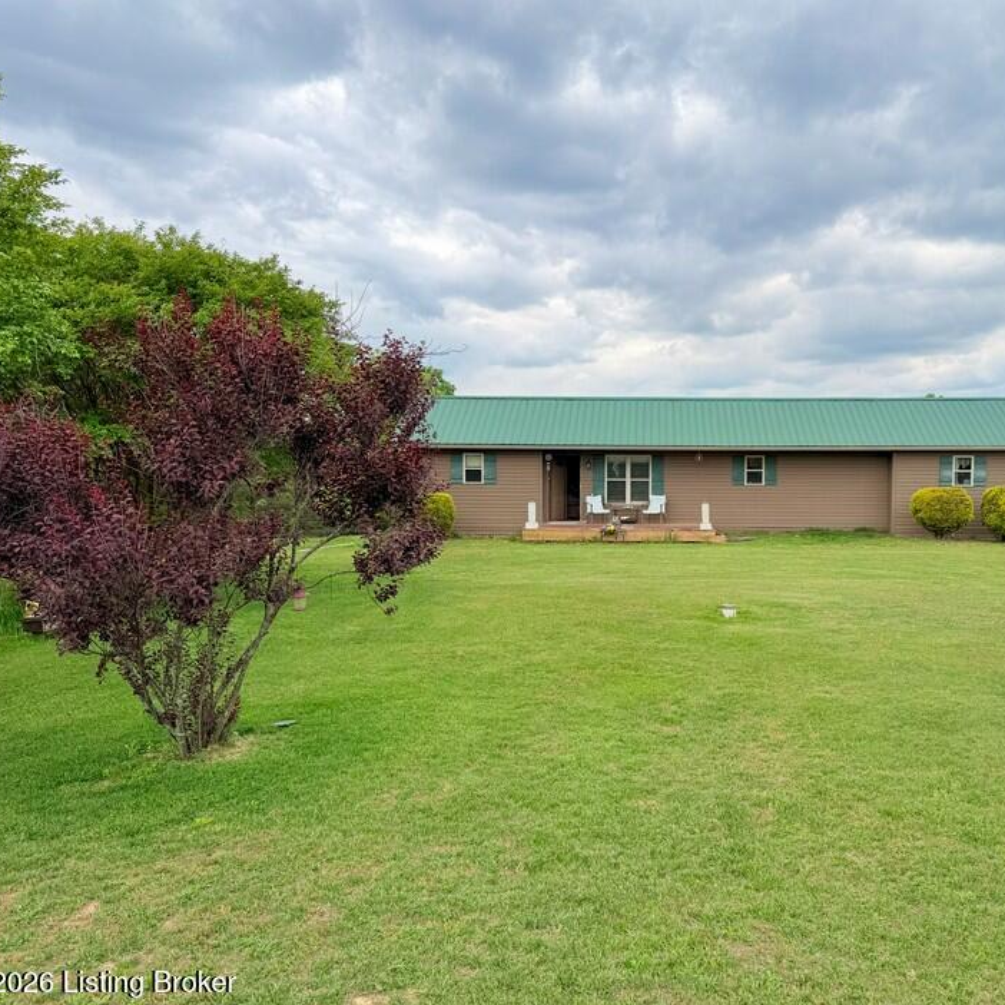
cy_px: 514
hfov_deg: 54.8
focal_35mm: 29
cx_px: 649
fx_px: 953
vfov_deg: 55.6
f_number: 1.78
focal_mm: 6.76
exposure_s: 1/3279
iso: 80
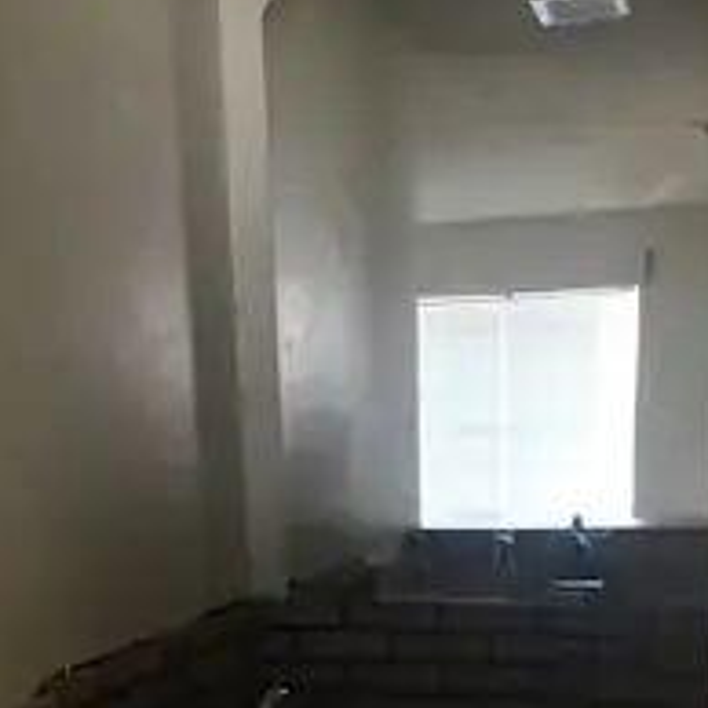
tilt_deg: -13.7
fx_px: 1180
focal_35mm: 51
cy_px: 693
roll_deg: +1.2
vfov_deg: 31.1
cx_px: 307
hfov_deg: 33.3
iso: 100
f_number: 1.8
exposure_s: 1/16
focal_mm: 3.99
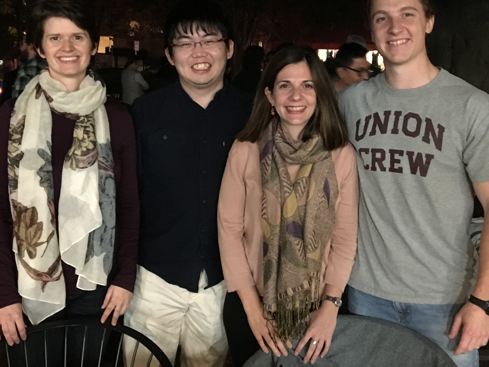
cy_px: 159
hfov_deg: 39.6
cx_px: 260
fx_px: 678
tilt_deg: -9.0
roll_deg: -1.8
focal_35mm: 48
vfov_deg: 30.2
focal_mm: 4.15
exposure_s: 1/15
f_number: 2.2
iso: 640
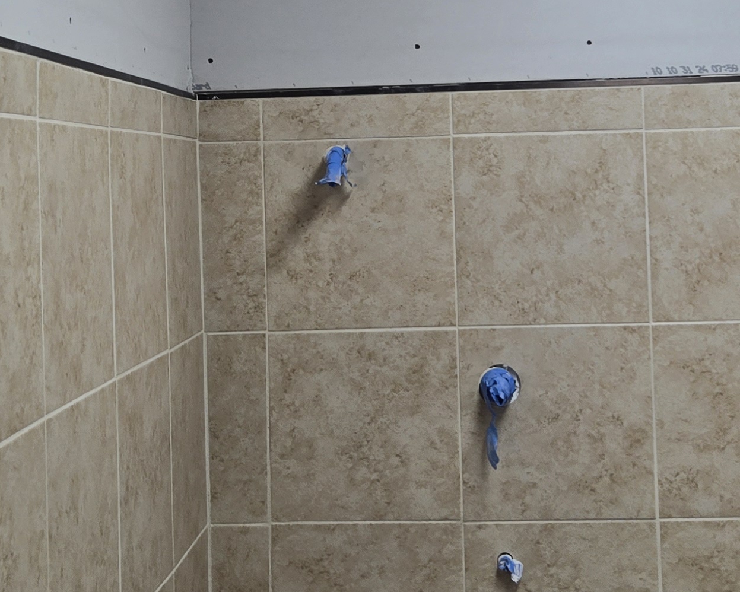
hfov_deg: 26.4
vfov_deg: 21.0
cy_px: 128
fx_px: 1577
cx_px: 398
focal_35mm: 72
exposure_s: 1/120
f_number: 1.8
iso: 32
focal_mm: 5.4
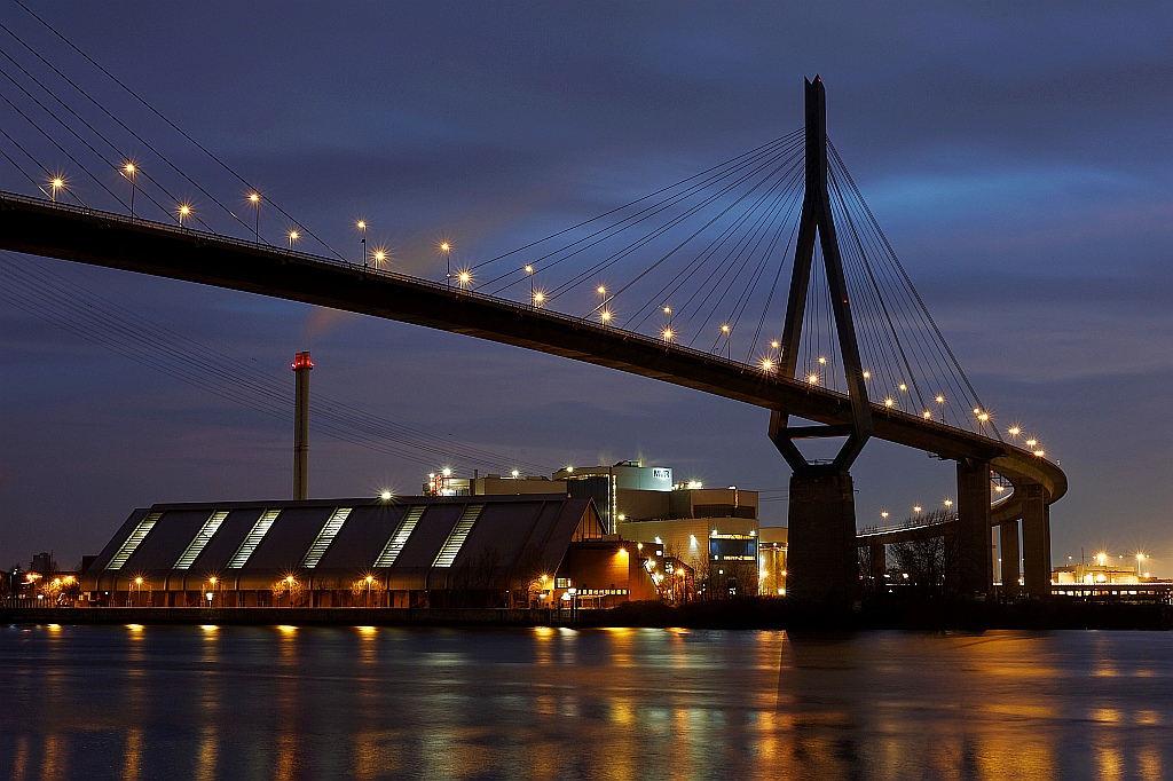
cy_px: 390
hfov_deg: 38.2
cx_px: 586
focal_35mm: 52
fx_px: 1694
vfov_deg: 26.0
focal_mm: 52
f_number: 14
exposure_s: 25
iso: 200
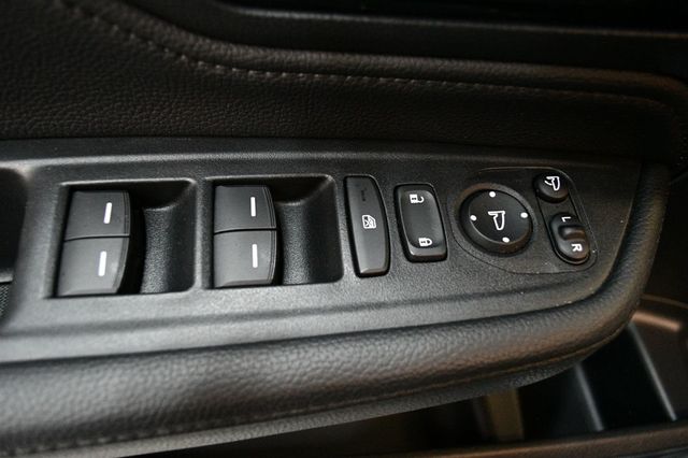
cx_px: 344
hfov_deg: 62.0
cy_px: 229
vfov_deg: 43.6
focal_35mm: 30
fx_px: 573
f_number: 3.8
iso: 4500
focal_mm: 20
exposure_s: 1/60
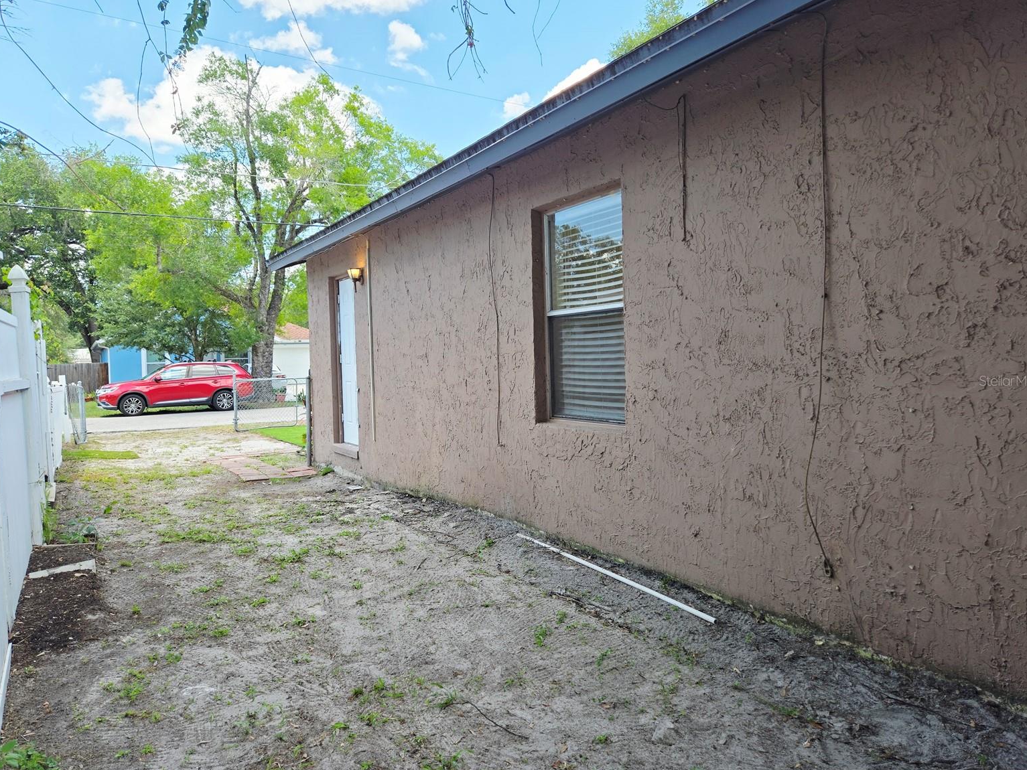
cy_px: 380
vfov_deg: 56.8
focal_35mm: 24
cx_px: 506
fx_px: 712
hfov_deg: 71.6
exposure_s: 1/614
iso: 25
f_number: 1.8
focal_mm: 5.4
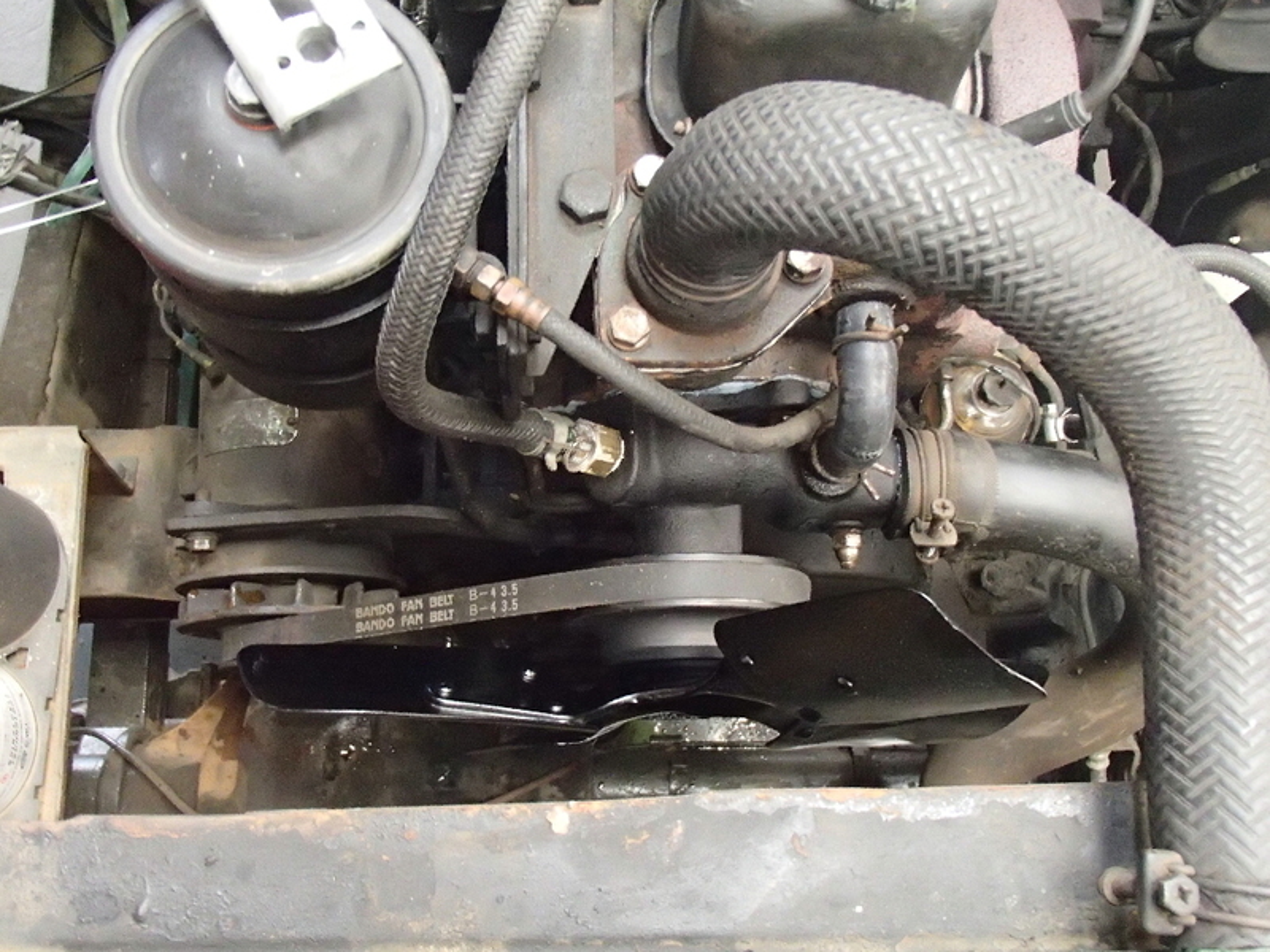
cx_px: 635
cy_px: 476
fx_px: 1357
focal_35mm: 37
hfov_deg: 50.1
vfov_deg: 38.7
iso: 1600
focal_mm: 6.64
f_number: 4.7
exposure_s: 1/10
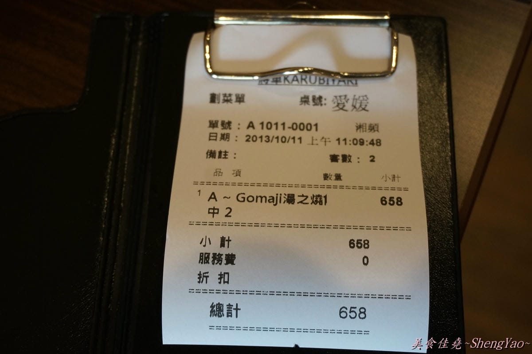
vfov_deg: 28.9
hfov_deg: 42.4
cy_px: 177
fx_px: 687
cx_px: 266
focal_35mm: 46
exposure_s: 1/60
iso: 1000
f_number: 5
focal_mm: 31
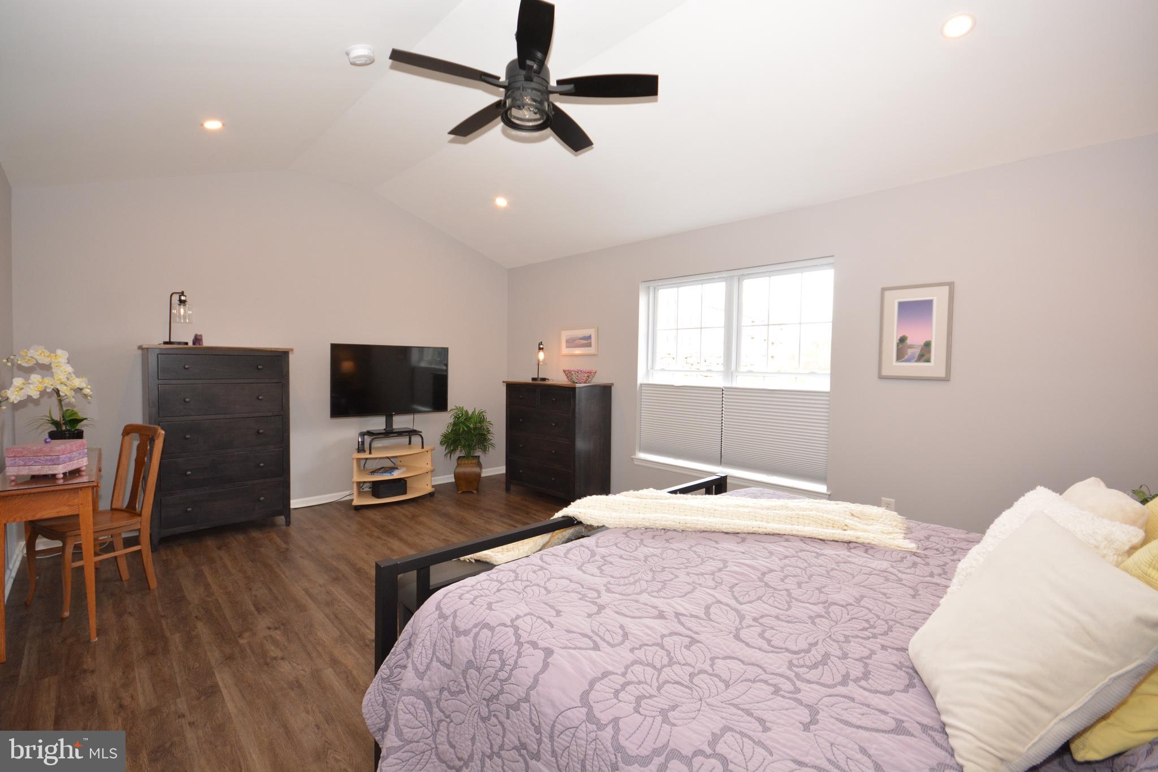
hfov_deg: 100.4
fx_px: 482
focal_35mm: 15
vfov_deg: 77.3
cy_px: 386
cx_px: 579
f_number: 7.1
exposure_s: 1/80
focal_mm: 10
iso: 1000
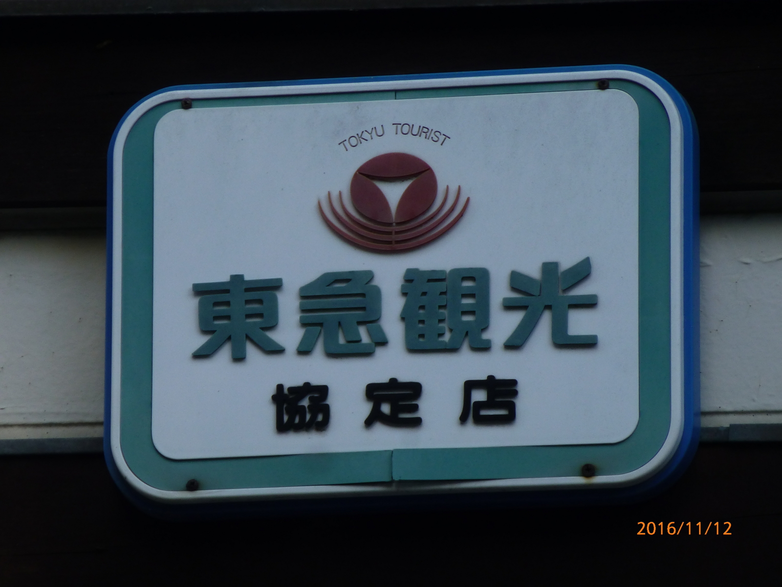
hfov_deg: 2.9
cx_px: 391
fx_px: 15452
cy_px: 294
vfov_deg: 2.2
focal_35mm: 684
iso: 100
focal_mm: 86
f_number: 6.4
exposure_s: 1/80
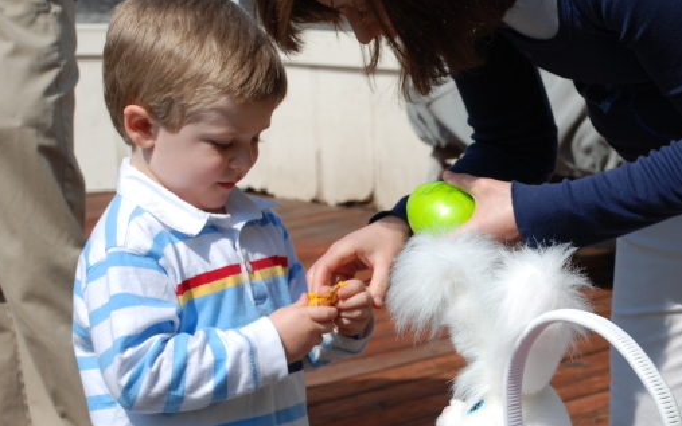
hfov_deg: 17.9
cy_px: 271
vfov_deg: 11.3
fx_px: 2156
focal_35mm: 116
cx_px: 508
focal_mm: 48
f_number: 8
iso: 100
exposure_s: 1/250
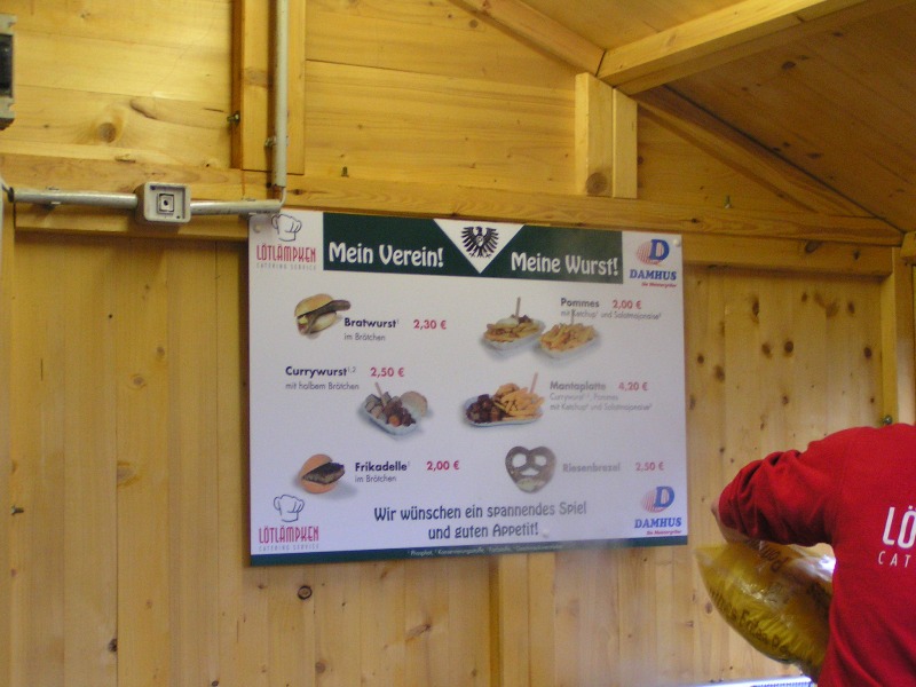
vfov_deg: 23.3
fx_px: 1667
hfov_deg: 30.7
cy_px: 344
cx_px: 458
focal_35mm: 63
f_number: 3.2
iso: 200
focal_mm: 9.7
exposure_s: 1/30
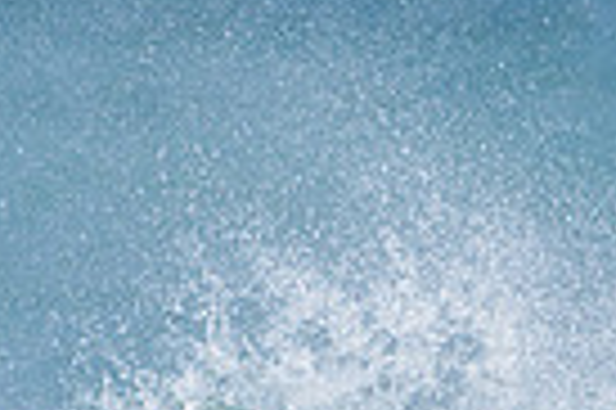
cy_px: 532
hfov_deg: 0.8
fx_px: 44333
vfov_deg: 0.5
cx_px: 913
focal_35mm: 2594
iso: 250
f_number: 5.6
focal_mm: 500
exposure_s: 1/2000
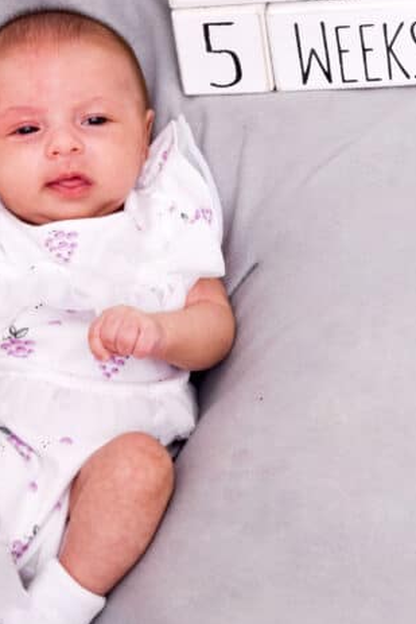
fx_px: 2182
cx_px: 174
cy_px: 274
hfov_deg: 10.9
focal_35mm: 126
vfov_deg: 16.3
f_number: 14
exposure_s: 1/80
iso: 200
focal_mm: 38
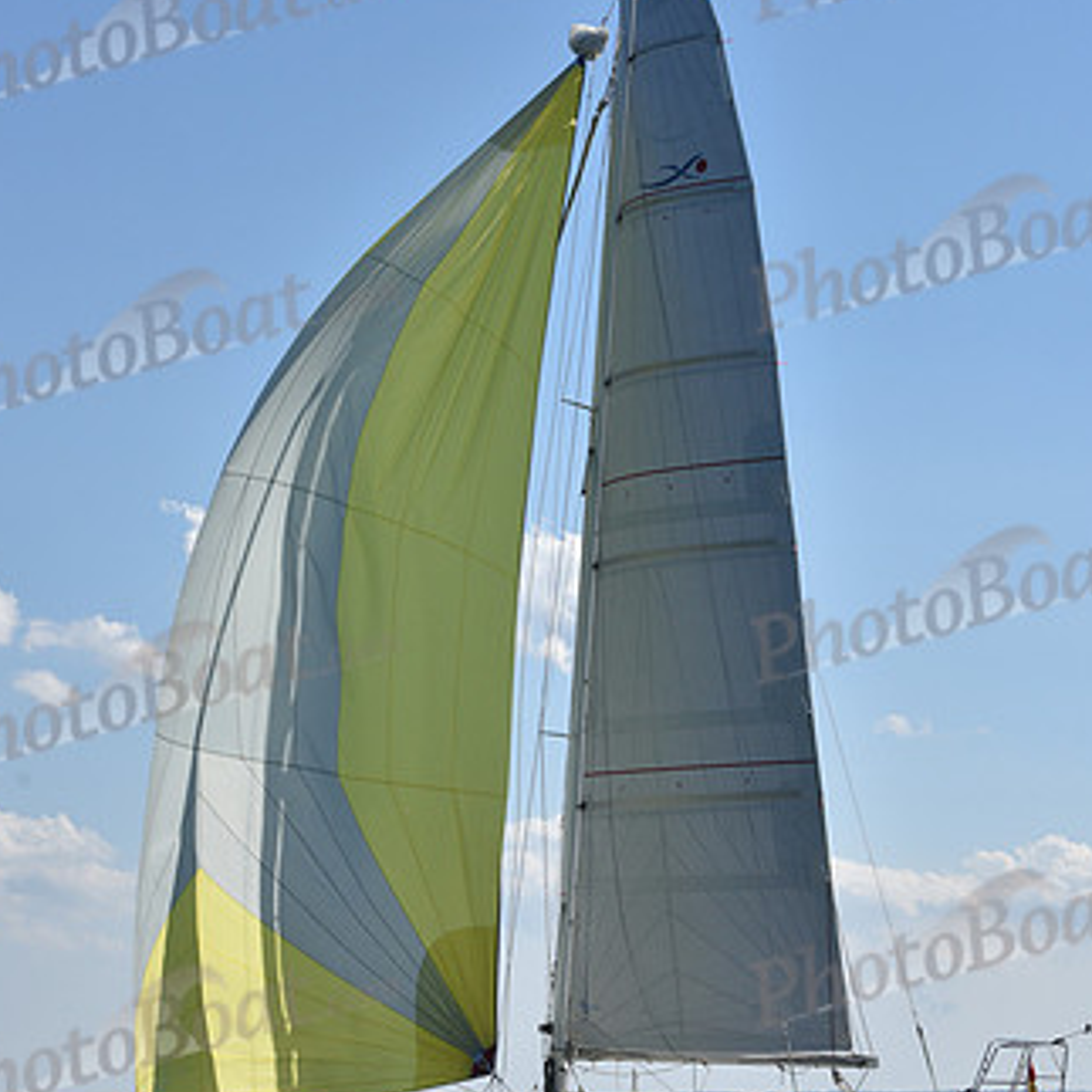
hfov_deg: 16.3
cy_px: 470
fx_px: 3819
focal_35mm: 107
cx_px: 576
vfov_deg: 16.3
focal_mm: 70
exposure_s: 1/1250
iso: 320
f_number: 10
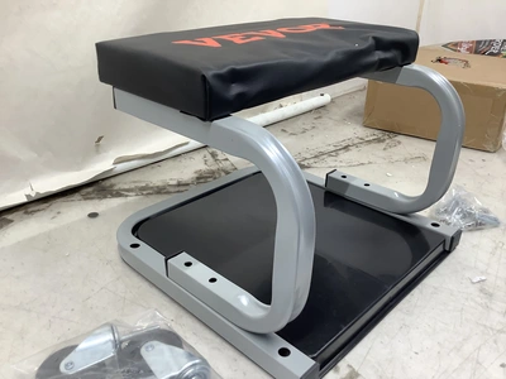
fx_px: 453
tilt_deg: -25.0
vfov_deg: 45.4
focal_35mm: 31
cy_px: 190
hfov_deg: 58.4
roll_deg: -0.4
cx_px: 253
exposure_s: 1/60
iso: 50
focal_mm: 3.3
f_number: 2.4
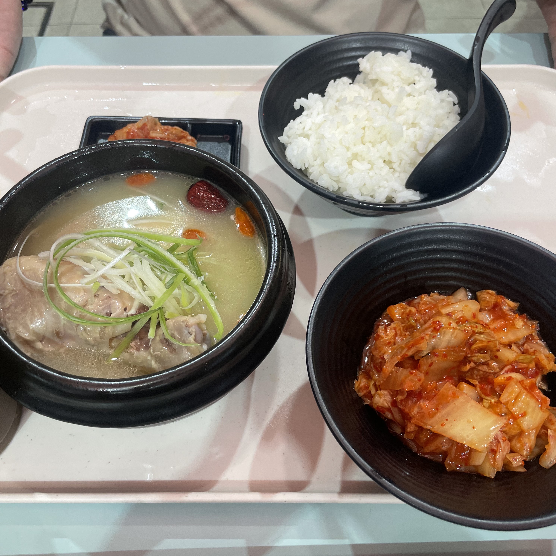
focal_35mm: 31
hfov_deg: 52.5
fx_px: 563
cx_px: 265
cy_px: 277
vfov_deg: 52.5
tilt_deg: -57.8
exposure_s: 1/100
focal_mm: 4.2
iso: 100
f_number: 1.6
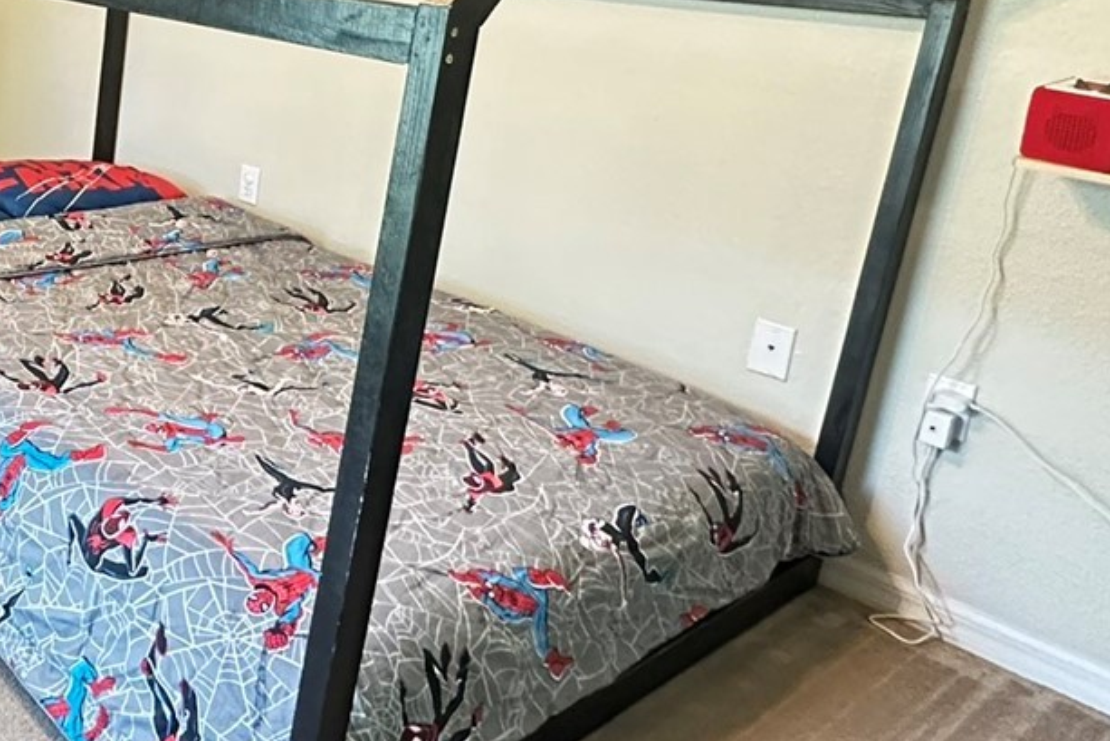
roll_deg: -3.7
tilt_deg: -11.0
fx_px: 1172
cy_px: 92
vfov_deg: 33.5
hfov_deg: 39.5
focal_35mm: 38
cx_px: -161
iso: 800
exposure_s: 1/60
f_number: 2.2
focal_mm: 2.22
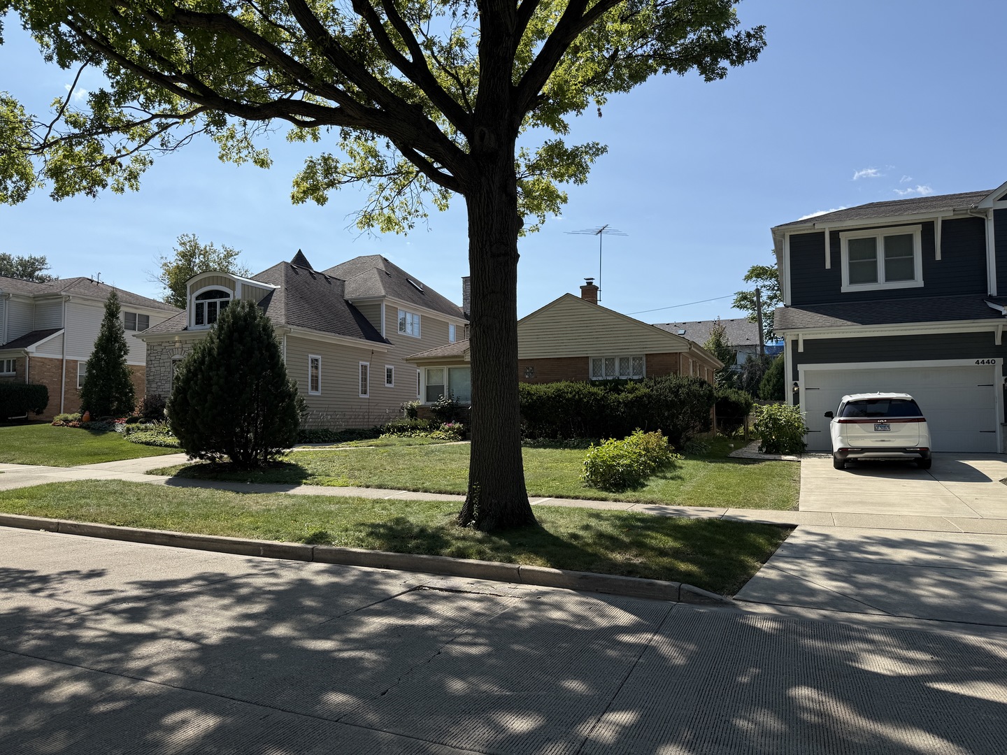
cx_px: 504
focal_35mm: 24
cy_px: 378
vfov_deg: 56.8
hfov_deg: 71.6
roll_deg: +0.0
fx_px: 698
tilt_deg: +3.5
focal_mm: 6.76
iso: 80
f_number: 1.78
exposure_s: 1/5319
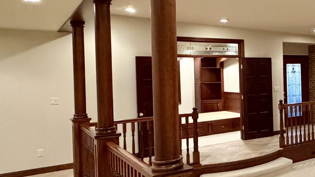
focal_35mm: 42
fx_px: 351
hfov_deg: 39.8
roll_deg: +1.3
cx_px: 342
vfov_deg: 28.3
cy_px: 77
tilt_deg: -1.4
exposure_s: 1/60
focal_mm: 2.22
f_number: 2.2
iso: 800
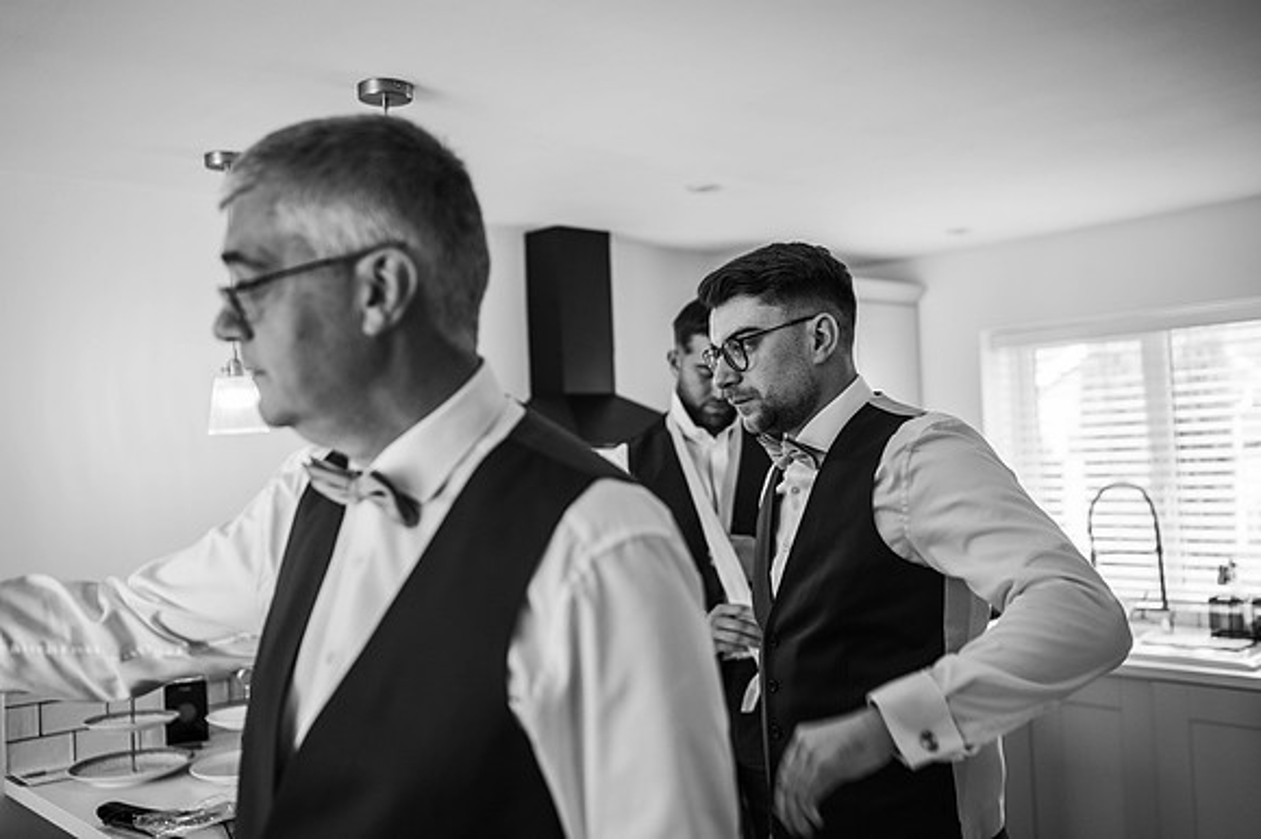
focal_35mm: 35
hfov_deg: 54.5
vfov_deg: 37.8
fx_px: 1225
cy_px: 420
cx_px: 630
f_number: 2
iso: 180
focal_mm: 35
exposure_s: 1/200
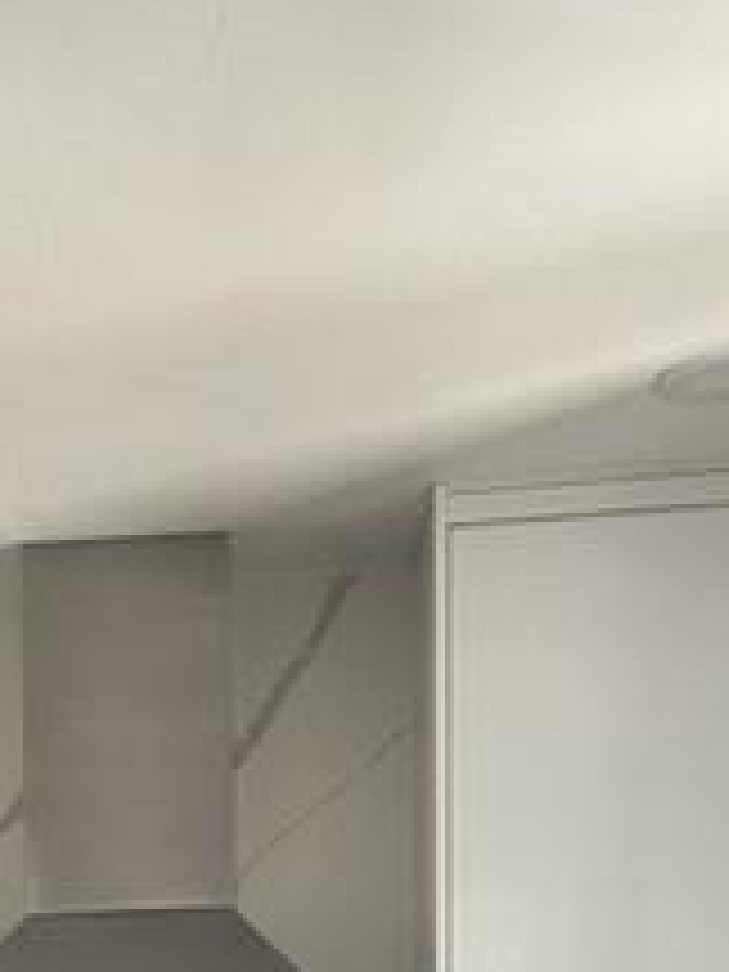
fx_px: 2162
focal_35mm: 77
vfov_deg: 21.9
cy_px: 1382
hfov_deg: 18.4
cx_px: -86
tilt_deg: -2.9
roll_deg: +0.7
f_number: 1.6
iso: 200
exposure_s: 1/60
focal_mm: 5.1
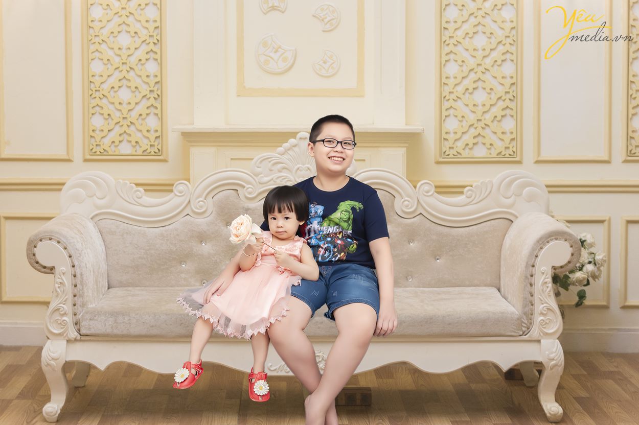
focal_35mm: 38
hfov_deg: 50.7
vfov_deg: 35.0
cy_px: 212
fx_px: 674
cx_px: 320
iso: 320
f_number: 4.5
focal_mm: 38
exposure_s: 1/125
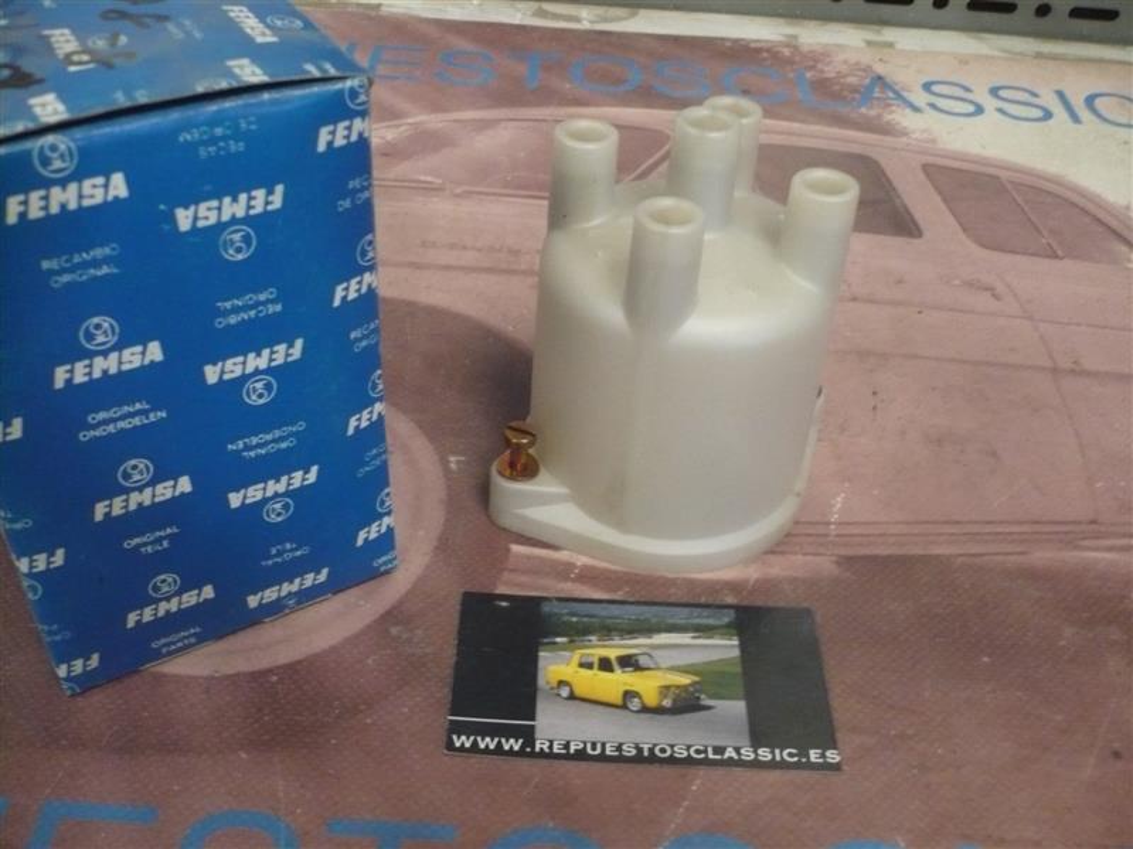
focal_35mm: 35
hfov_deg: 52.6
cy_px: 424
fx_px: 1146
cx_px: 566
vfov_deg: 40.7
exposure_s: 1/10
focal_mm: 5.8
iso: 400
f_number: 2.8
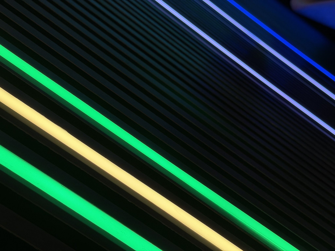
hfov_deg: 39.7
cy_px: 126
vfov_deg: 30.3
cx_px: 168
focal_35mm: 48
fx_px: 465
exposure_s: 1/100
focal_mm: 6.76
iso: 50
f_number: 1.78
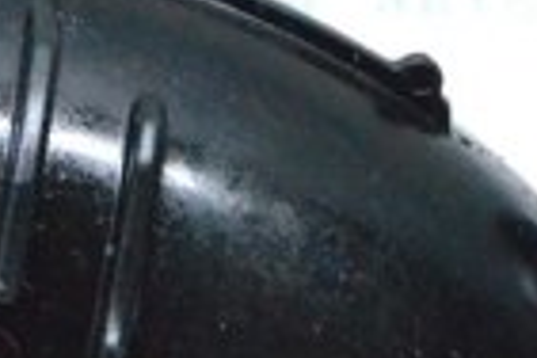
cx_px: -244
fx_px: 4654
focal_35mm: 312
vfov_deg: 4.4
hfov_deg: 6.5
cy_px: 457
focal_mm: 46
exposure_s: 1/125
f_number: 10
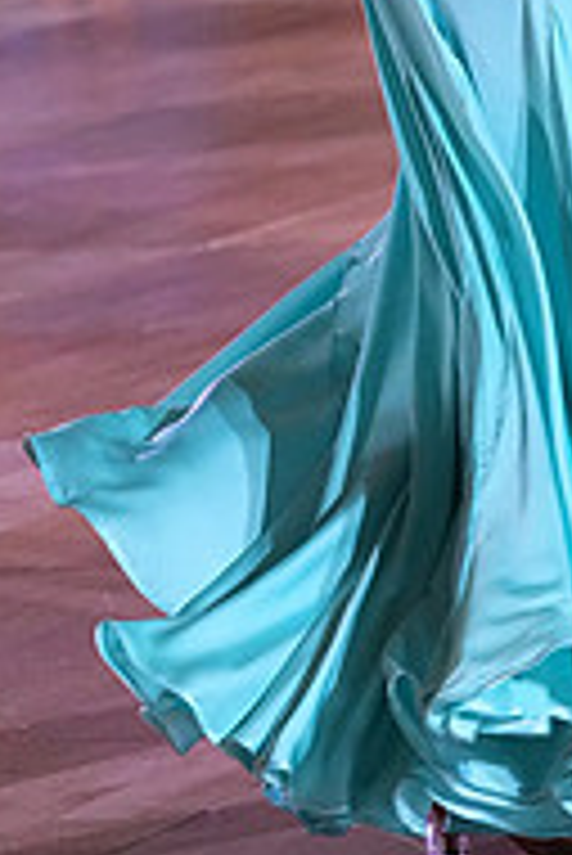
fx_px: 7969
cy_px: -310
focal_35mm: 335
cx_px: 750
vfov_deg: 6.1
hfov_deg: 4.1
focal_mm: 110
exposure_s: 1/400
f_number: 5.6
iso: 8000
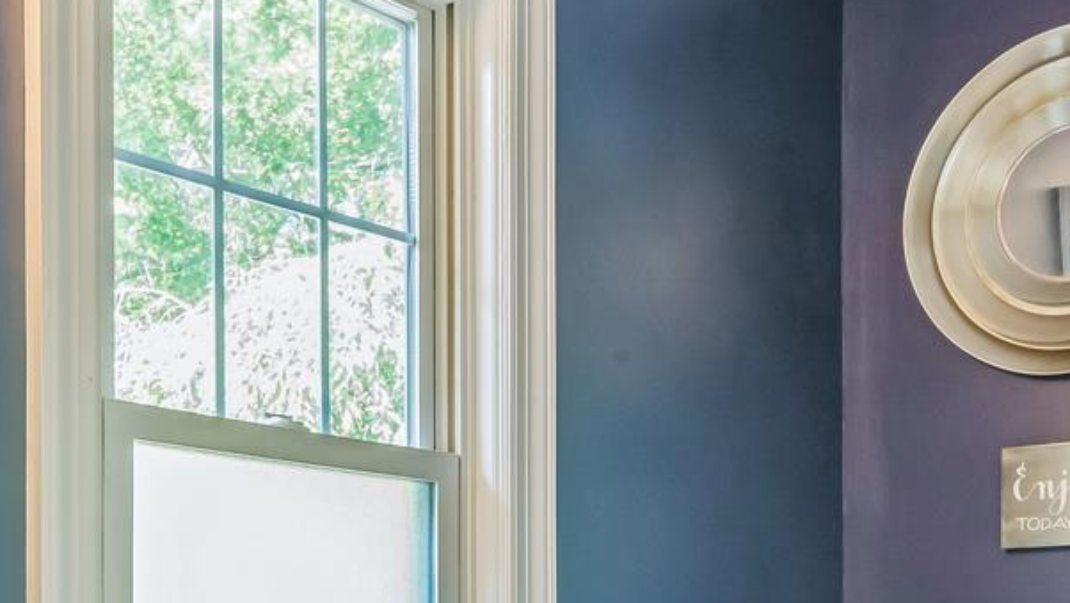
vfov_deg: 20.1
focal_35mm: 57
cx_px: 419
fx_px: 1618
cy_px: 664
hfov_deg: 36.4
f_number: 16
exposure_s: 3
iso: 250
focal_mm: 16
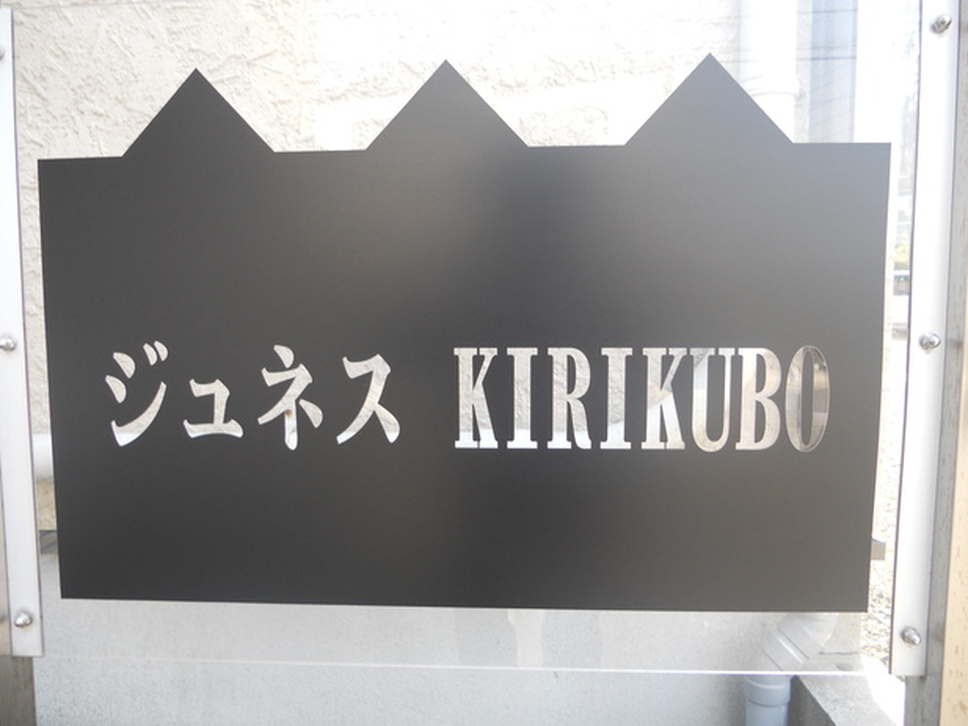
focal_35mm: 28
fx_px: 783
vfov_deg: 49.8
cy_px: 375
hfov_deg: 63.4
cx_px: 477
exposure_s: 1/60
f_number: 3.2
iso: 80
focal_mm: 4.9
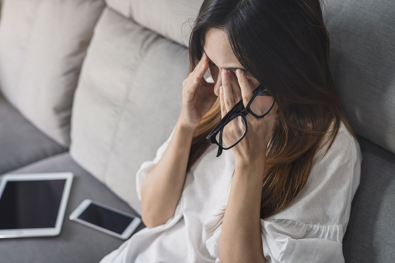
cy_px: 132
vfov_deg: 27.0
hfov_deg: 39.6
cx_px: 198
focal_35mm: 50
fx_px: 549
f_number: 3.2
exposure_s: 1/80
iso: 250
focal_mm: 50
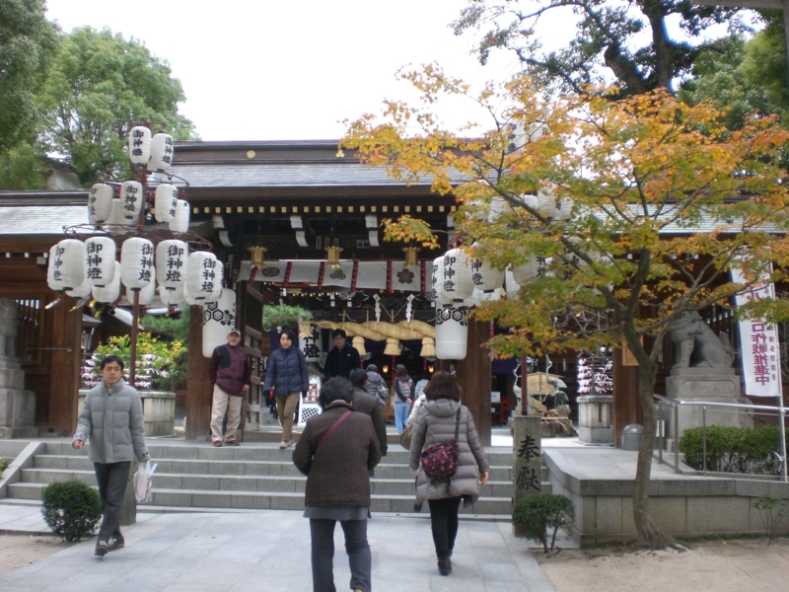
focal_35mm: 38
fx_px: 866
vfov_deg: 37.7
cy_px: 296
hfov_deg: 49.0
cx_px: 394
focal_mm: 6.3
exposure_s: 1/80
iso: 100
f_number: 3.1
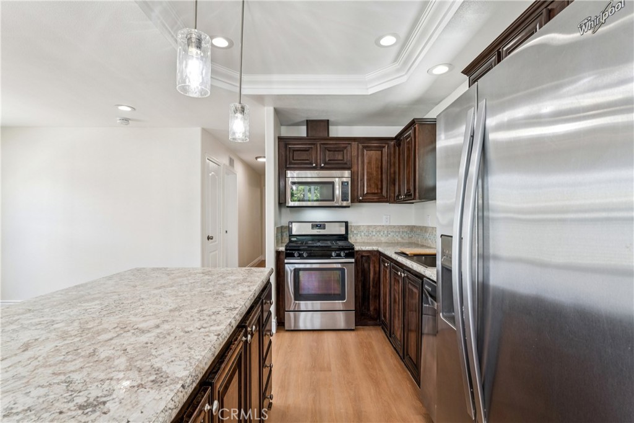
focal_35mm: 17
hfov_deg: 92.6
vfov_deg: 69.8
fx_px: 303
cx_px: 317
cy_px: 212
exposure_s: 1/4
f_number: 13
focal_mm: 17.2
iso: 100
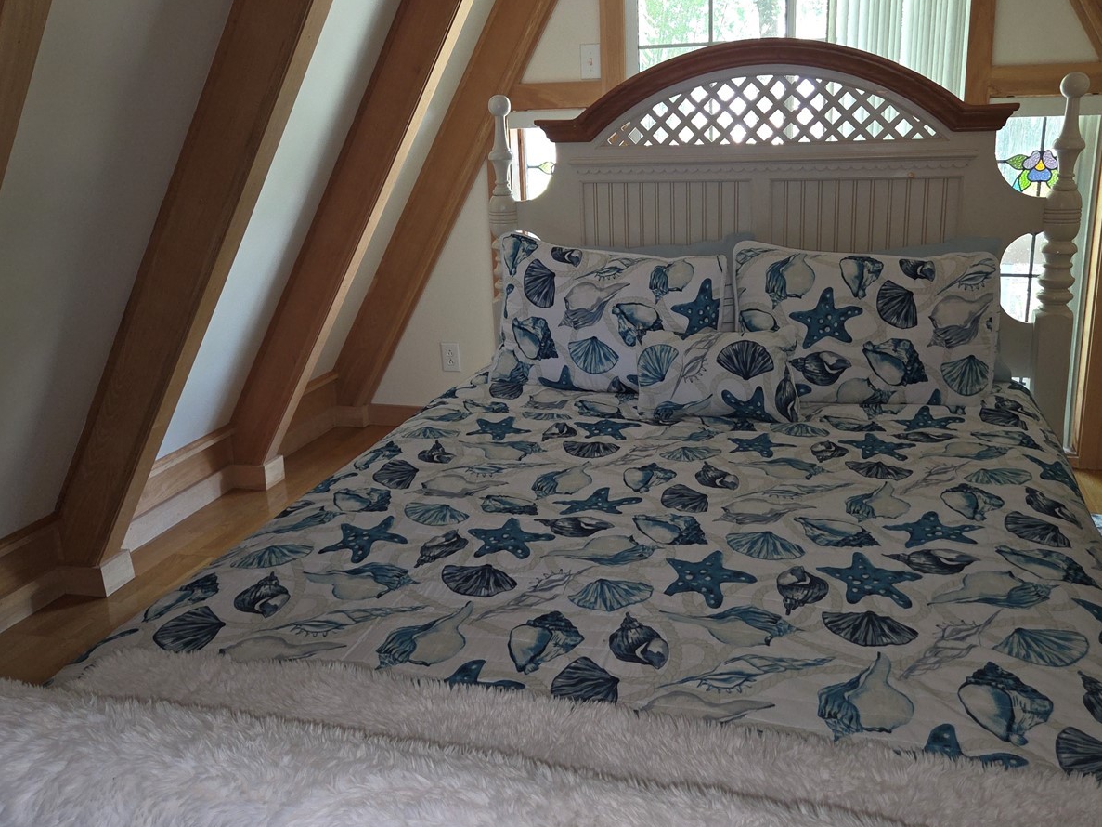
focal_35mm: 31
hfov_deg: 58.3
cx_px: 593
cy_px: 384
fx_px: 987
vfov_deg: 45.4
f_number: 1.8
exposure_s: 1/60
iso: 125
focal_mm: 5.4
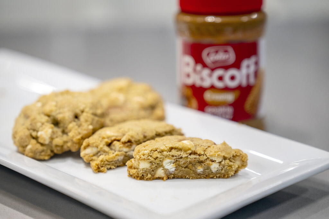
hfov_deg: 27.0
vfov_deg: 18.2
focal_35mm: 75
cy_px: 110
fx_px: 685
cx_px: 164
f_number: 2.8
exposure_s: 1/320
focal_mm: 75
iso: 800
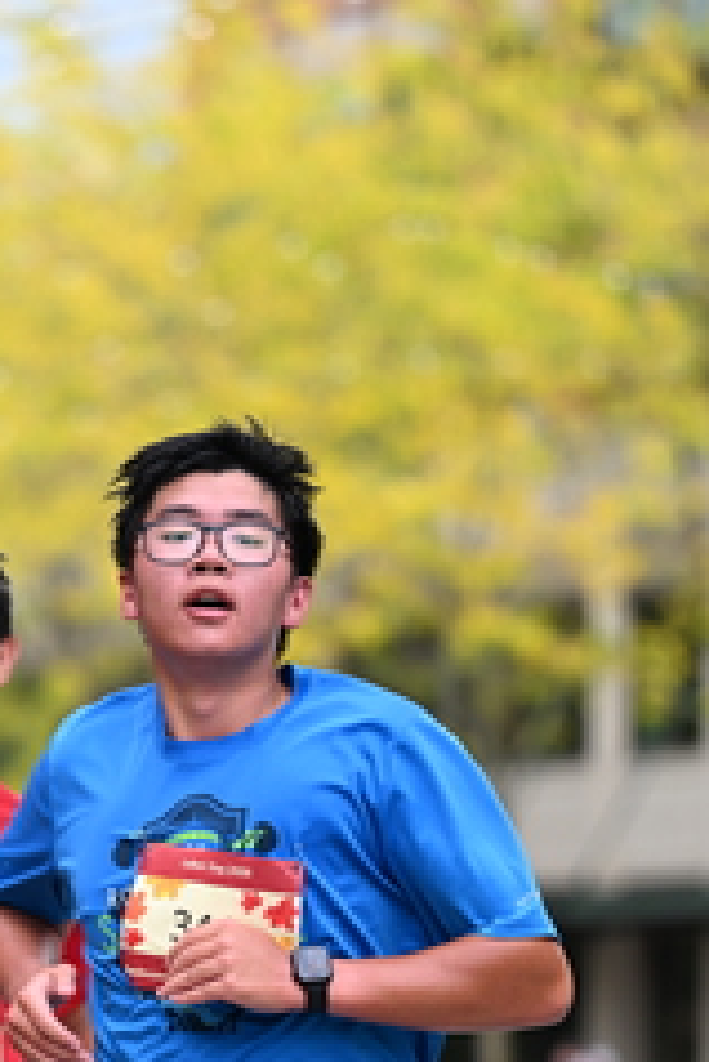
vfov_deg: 6.8
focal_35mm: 300
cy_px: 928
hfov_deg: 4.6
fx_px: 8849
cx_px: 38
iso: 640
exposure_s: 1/2000
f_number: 2.8
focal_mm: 130
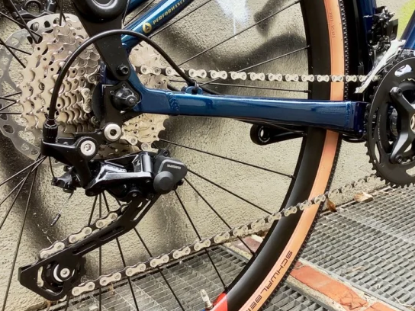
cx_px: 233
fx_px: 492
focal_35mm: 41
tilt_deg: -17.6
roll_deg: -2.9
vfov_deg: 35.1
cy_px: 160
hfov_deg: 45.7
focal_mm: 3.3
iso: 64
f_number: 2.4
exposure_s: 1/120
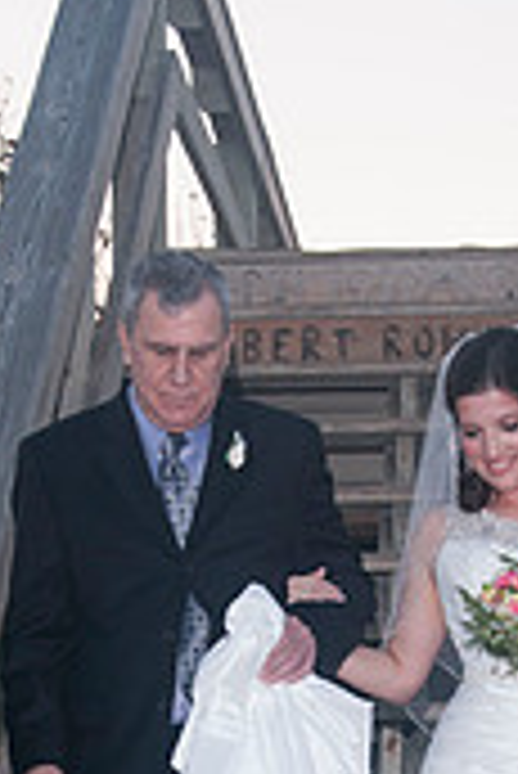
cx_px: 291
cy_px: 824
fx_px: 3037
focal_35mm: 141
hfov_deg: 9.7
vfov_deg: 14.3
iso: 400
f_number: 6.3
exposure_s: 1/250
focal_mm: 36
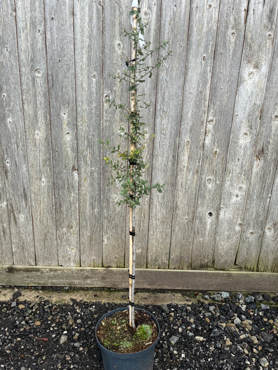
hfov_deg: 53.1
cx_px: 139
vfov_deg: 67.3
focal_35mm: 26
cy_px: 185
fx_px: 278
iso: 50
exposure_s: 1/454
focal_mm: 5.1
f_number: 1.6
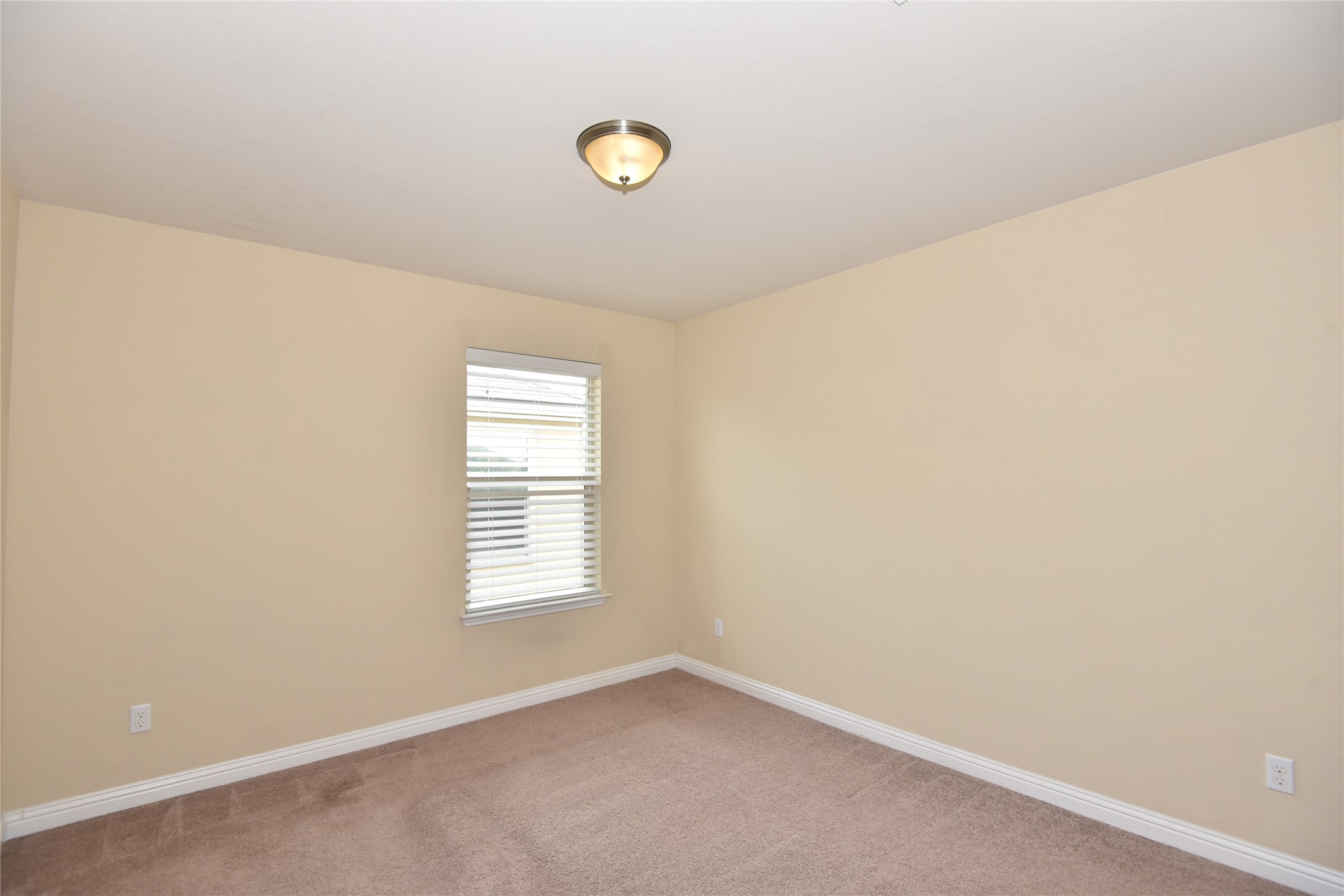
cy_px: 448
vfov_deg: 73.7
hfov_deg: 96.7
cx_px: 672
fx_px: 597
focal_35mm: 16
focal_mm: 16
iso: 640
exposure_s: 1/200
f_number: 5.6
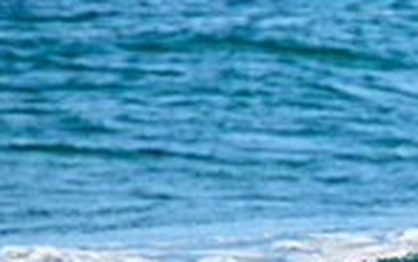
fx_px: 36776
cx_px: 816
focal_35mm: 3227
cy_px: 326
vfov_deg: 0.4
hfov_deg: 0.7
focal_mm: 800
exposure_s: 1/2000
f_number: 11
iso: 2000
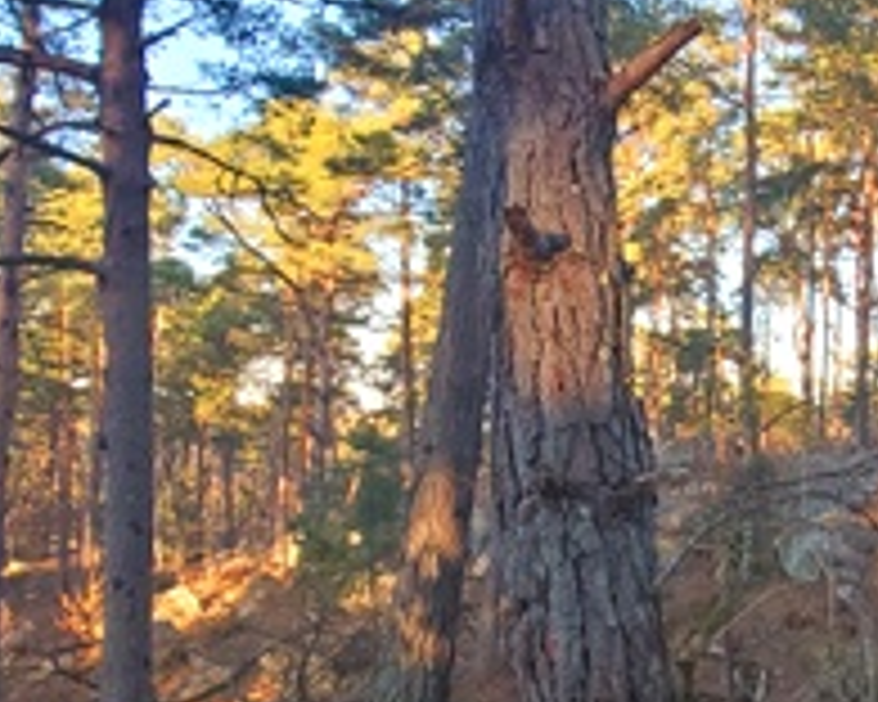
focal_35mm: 52
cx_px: 752
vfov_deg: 29.1
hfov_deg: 34.4
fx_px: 1351
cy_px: 423
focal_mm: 1.8
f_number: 2.2
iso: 50
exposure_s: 1/119
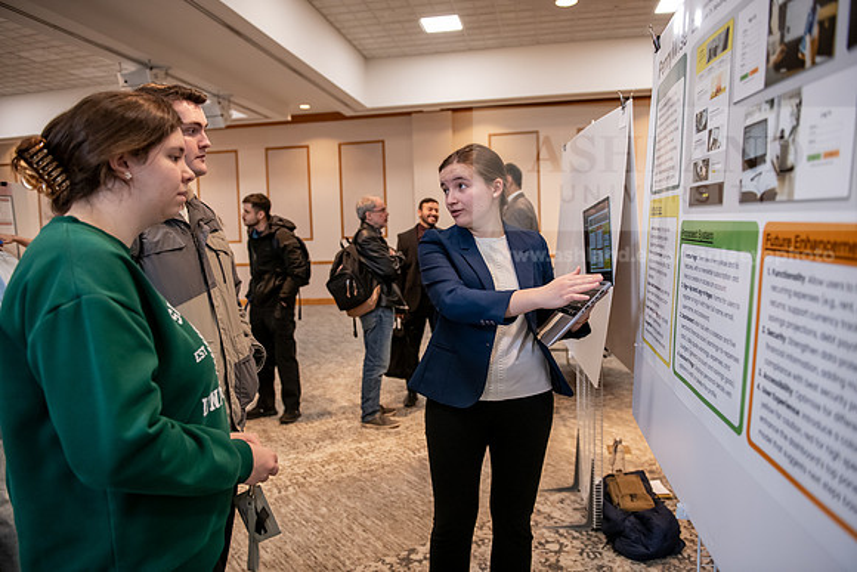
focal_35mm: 27
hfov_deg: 67.4
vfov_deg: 48.0
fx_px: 643
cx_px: 428
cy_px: 286
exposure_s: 1/200
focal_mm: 27
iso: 2000
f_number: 3.2
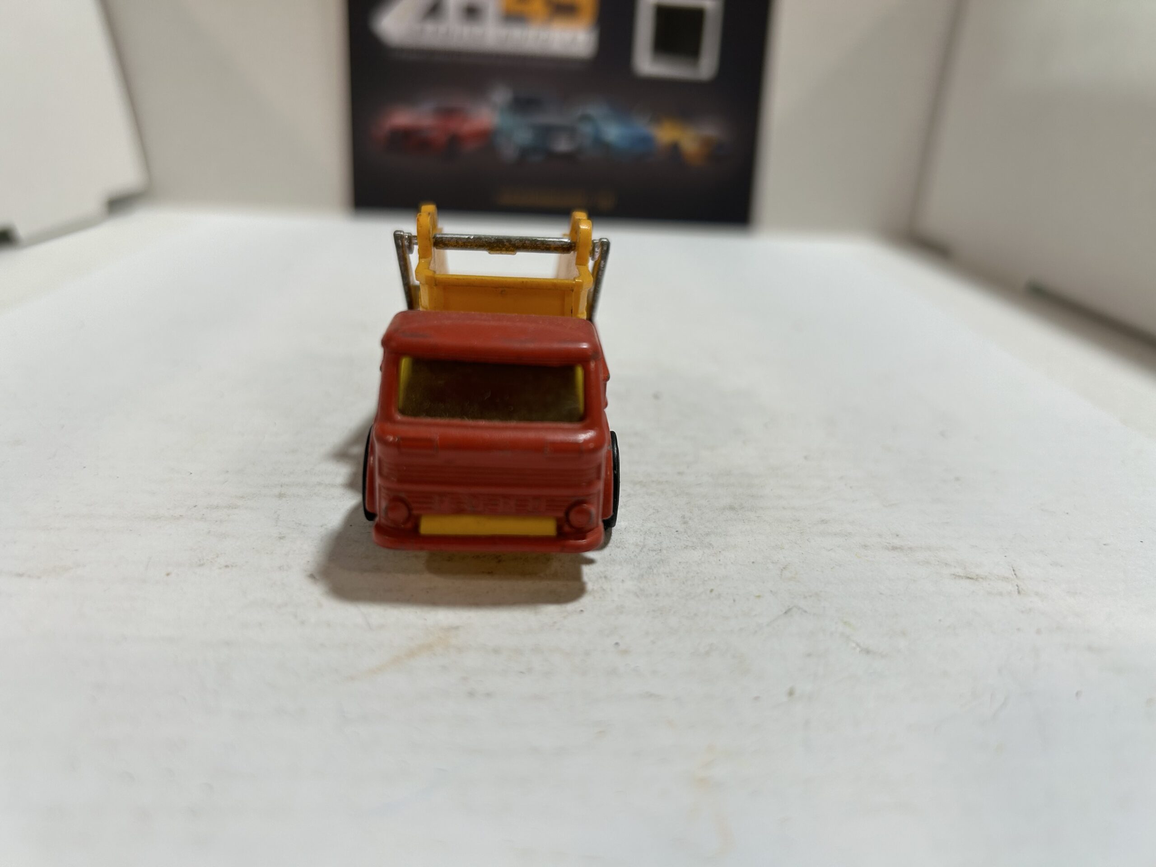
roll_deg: -3.5
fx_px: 868
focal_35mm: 26
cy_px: 434
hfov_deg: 67.3
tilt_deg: -22.8
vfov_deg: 53.1
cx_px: 578
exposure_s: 1/100
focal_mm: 5.7
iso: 50
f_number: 1.5
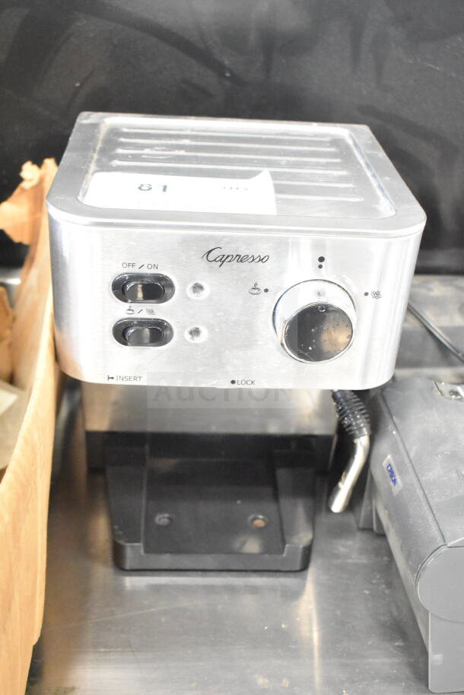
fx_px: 840
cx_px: 232
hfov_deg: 30.9
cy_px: 348
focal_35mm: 44
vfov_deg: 44.9
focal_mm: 29
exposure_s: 1/50
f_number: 4.2
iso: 10000
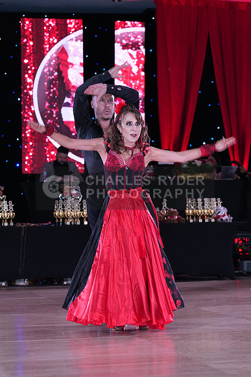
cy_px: 188
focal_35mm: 97
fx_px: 1014
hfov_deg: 14.1
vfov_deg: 21.0
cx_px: 126
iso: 2500
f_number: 5
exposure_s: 1/250
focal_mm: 97
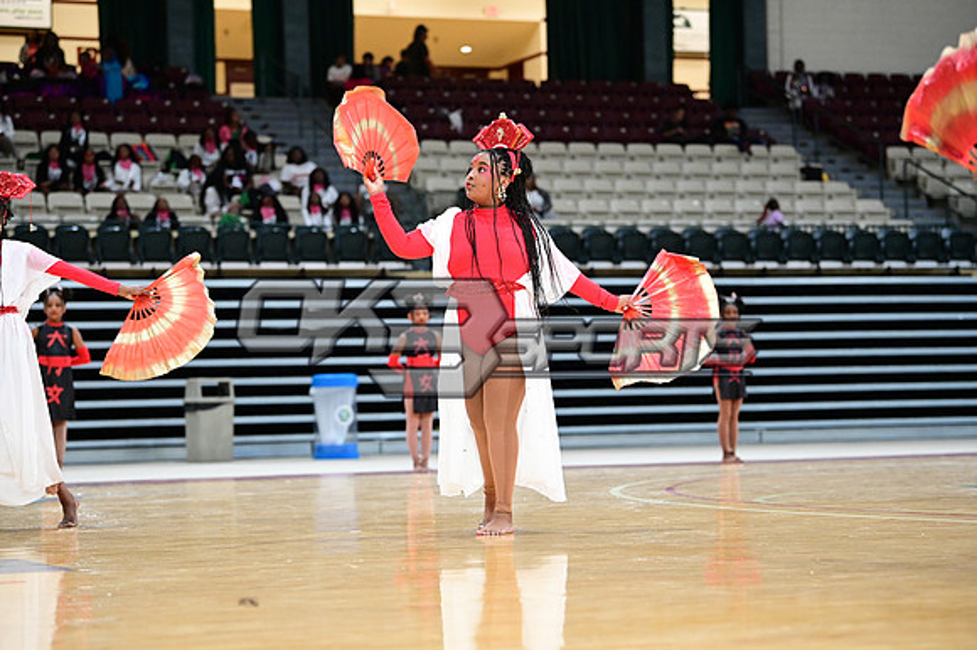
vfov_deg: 14.8
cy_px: 325
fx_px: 2495
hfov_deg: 22.2
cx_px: 488
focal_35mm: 92
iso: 6400
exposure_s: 1/1000
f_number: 3.2
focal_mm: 92
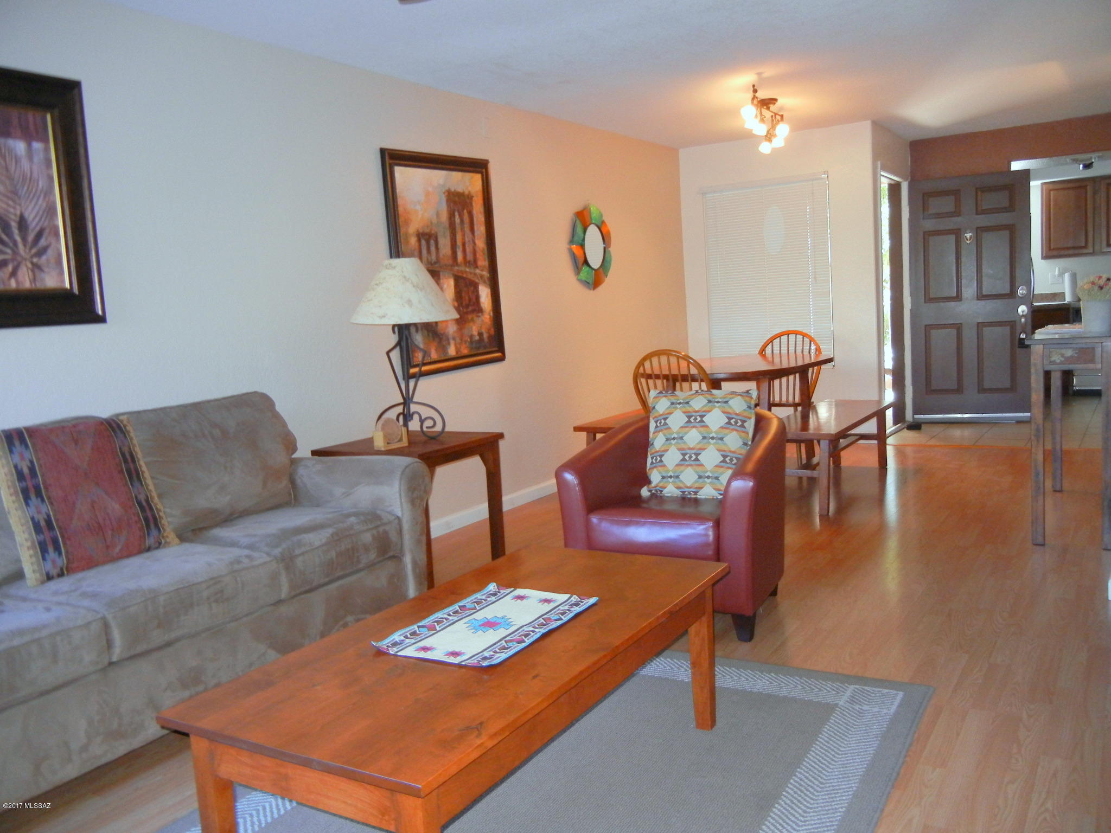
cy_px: 416
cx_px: 556
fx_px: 963
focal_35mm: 30
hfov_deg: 60.0
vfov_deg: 46.8
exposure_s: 1/30
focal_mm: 5.4
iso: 321
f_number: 3.5
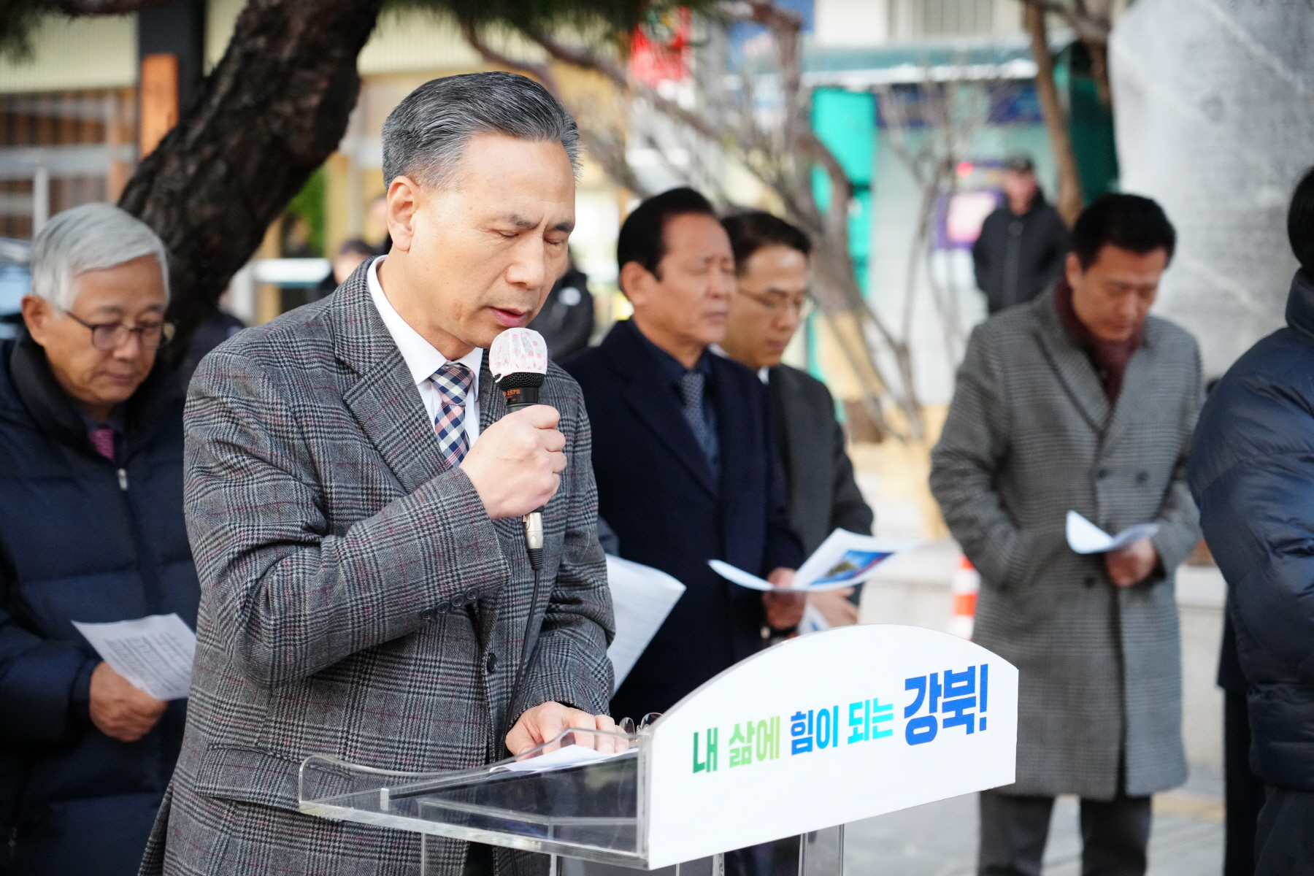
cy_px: 438
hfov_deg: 26.0
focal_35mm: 78
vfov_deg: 17.5
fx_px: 2847
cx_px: 657
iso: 6400
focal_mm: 78
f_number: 4
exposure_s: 1/160
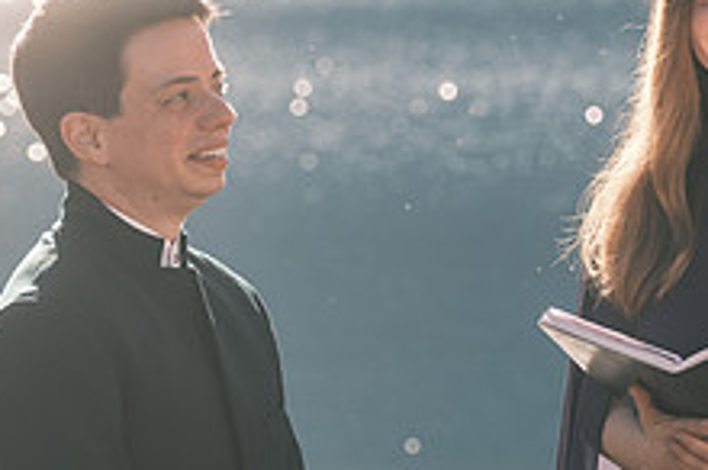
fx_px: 5813
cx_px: 579
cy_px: 195
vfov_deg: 4.6
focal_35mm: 296
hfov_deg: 7.0
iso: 200
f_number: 3.6
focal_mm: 74.4
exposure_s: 1/640
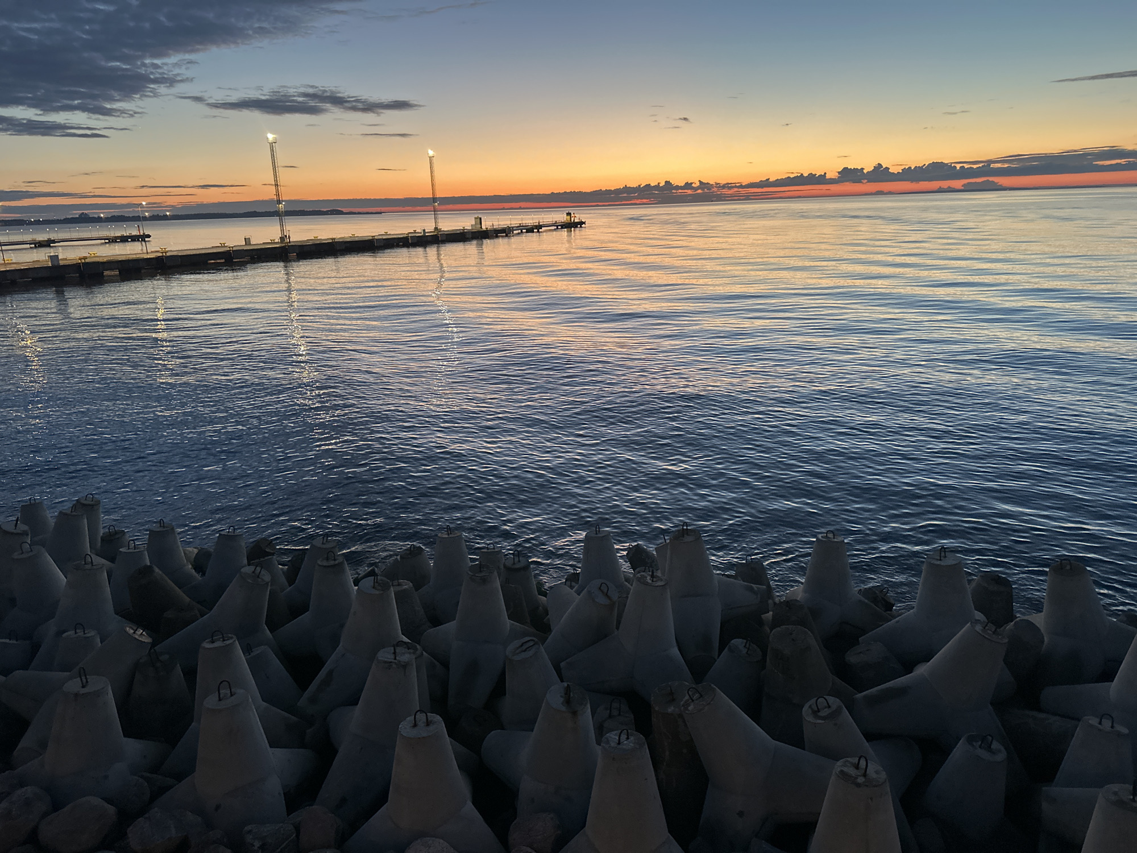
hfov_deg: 71.6
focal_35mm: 24
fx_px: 788
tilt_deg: -15.7
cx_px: 568
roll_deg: +1.7
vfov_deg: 56.8
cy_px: 426
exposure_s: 1/60
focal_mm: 6.86
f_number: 1.78
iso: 500
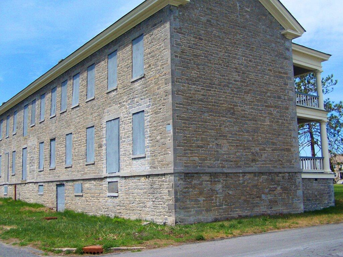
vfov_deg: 36.0
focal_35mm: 40
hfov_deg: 46.8
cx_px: 172
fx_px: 396
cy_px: 128
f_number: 2.8
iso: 200
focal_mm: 6.7
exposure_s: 1/1000
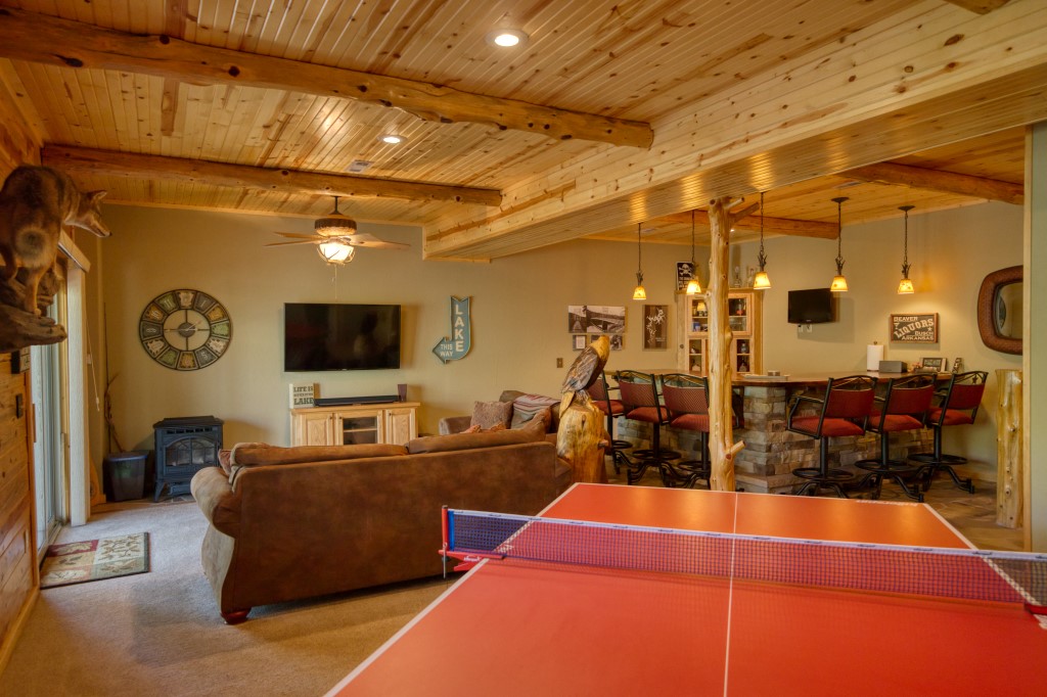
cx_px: 524
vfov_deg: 53.1
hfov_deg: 73.8
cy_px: 348
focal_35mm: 24
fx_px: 698
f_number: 4
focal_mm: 24
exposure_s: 1/60
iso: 2500
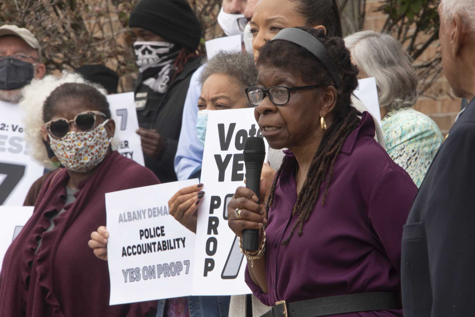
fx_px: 3960
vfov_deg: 4.6
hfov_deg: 6.9
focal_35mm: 300
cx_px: 238
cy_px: 158
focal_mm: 300
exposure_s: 1/80
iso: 800
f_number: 20
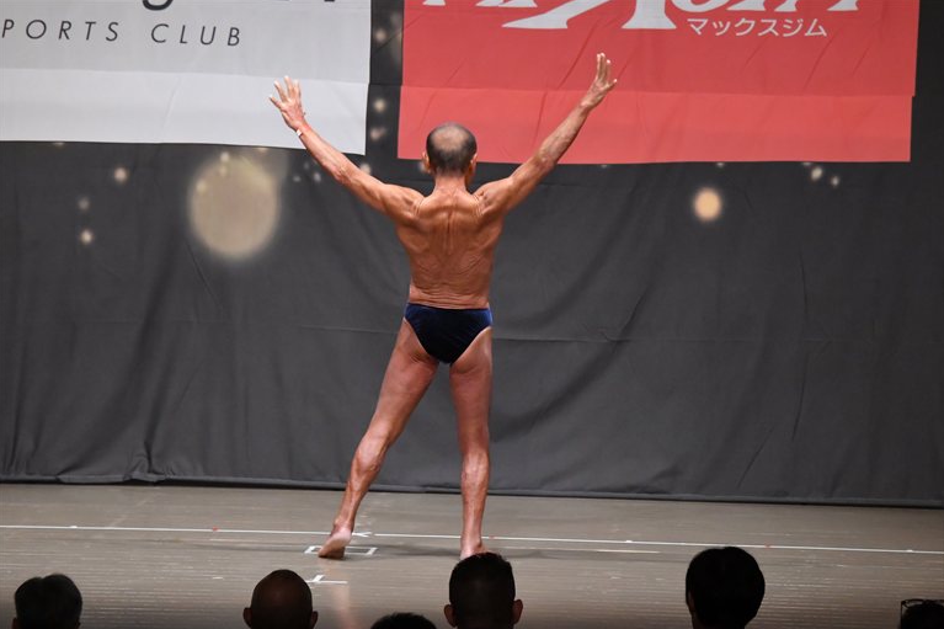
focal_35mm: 189
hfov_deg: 10.9
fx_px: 4955
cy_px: 316
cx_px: 473
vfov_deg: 7.3
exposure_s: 1/400
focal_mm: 125
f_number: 5.6
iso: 6400
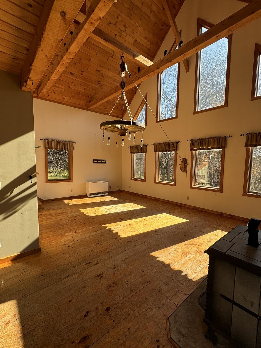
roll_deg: -0.4
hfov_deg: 78.1
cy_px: 177
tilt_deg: -5.3
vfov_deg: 94.5
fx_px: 161
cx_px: 132
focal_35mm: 16
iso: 40
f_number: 2.2
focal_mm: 2.22
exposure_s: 1/255
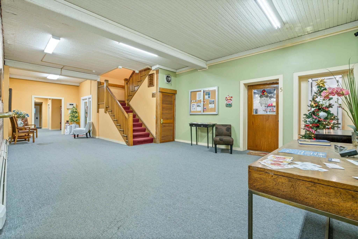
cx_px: 179
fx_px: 159
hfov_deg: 96.7
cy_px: 120
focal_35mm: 16
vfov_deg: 73.7
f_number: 9
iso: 250
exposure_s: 1.6
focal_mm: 16
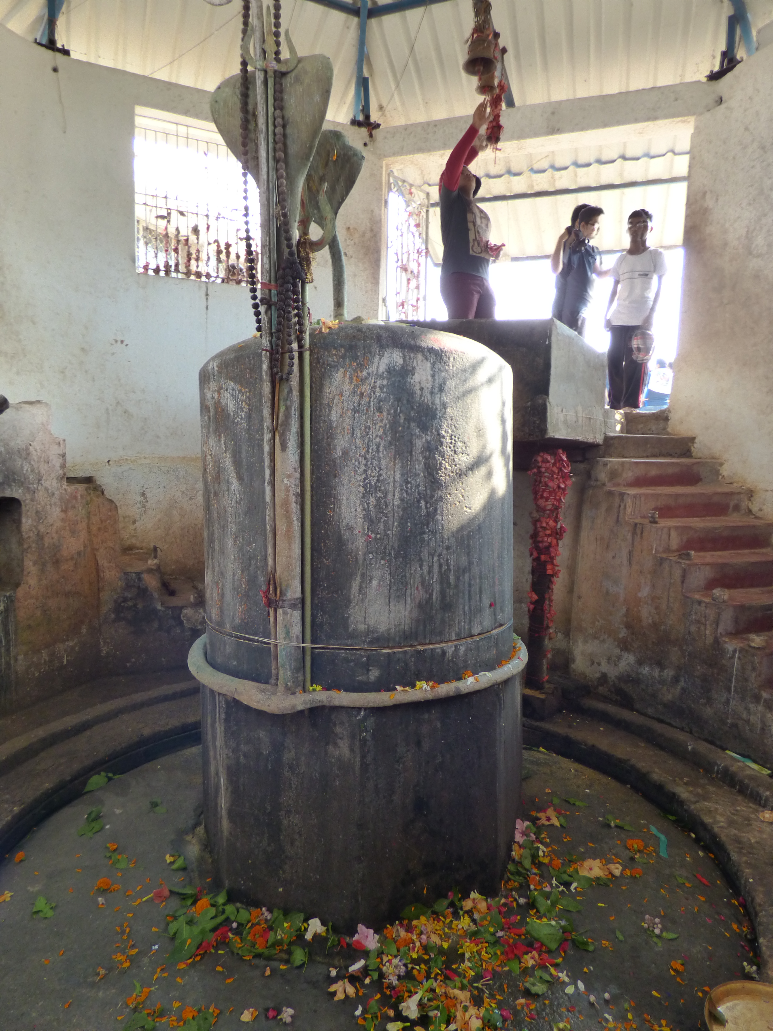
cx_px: 386
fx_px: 595
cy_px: 516
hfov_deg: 66.0
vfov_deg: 81.7
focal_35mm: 20
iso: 320
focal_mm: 3.58
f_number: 2.8
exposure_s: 1/100
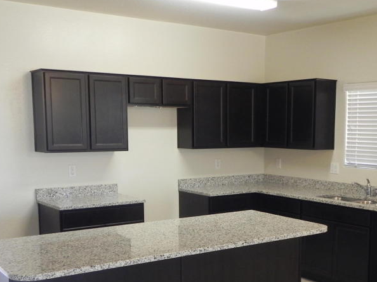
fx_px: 544
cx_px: 235
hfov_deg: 38.0
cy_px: 204
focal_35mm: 50
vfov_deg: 28.7
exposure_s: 1/30
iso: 287
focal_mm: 5.2
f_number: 2.8
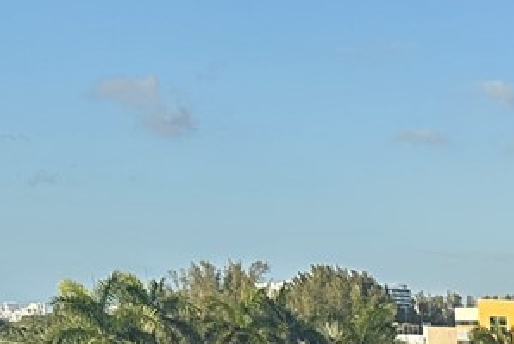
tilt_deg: -14.8
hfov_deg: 13.5
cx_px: 964
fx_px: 1914
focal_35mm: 134
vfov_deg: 9.0
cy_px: 889
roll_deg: -1.9
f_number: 1.78
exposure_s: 1/1988
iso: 80
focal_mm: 6.86
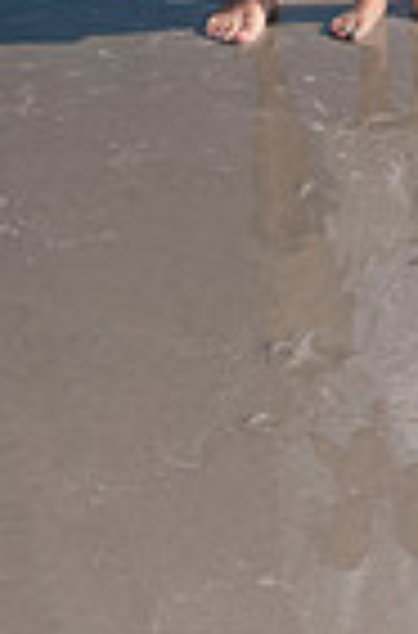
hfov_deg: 9.4
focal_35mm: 144
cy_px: -279
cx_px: 447
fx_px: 2527
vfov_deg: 13.6
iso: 100
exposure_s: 1/250
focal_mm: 30
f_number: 11
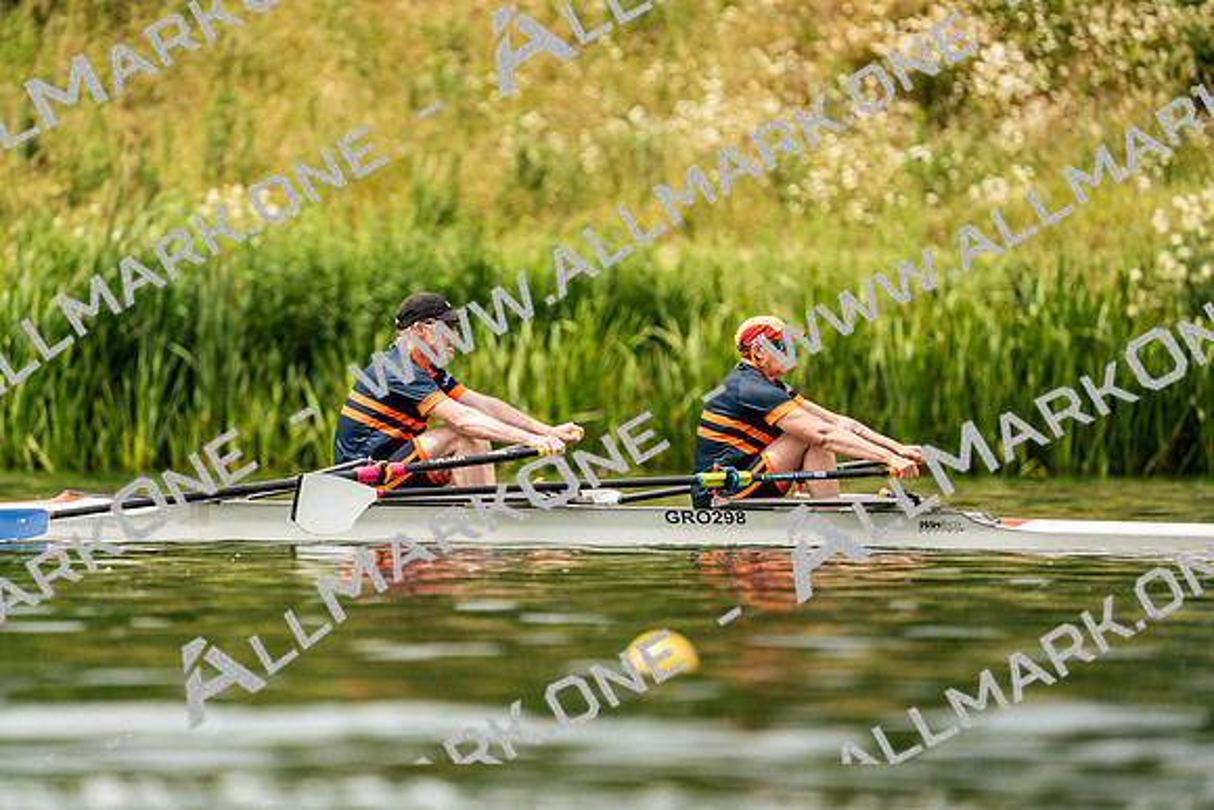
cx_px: 607
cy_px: 405
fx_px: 20237
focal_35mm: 600
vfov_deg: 2.3
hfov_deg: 3.4
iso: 400
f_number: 6.3
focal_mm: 600
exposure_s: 1/2000
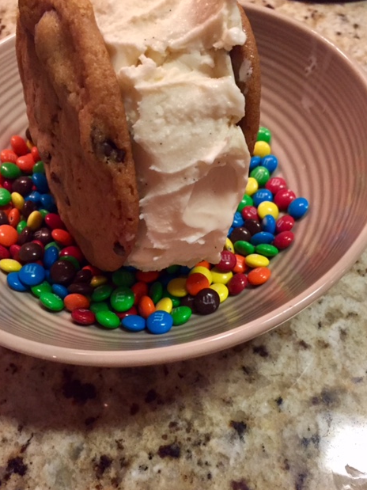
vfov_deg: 60.0
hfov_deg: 46.8
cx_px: 186
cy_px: 241
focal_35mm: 30
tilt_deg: -57.2
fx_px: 424
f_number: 2.2
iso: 250
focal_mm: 4.15
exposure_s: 1/30
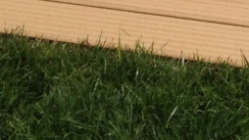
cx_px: 455
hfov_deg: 9.5
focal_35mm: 216
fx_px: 1426
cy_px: -314
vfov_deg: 5.2
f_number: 2.4
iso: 64
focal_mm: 4.28
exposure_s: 1/3953
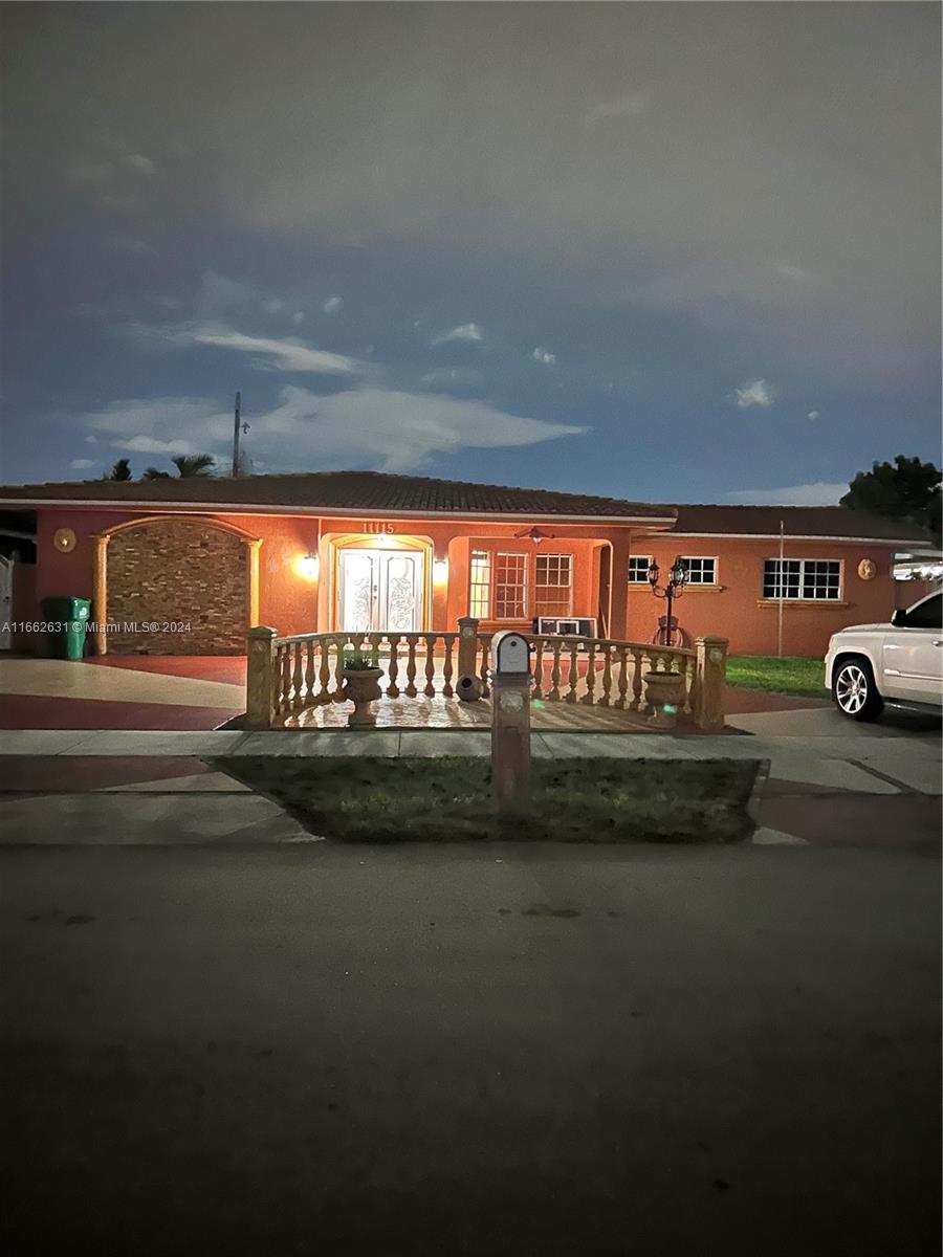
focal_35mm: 26
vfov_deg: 67.3
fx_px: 944
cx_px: 472
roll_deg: -1.0
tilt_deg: -1.9
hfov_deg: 53.1
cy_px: 628
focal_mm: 5.7
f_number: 1.5
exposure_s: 1/9
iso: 1000
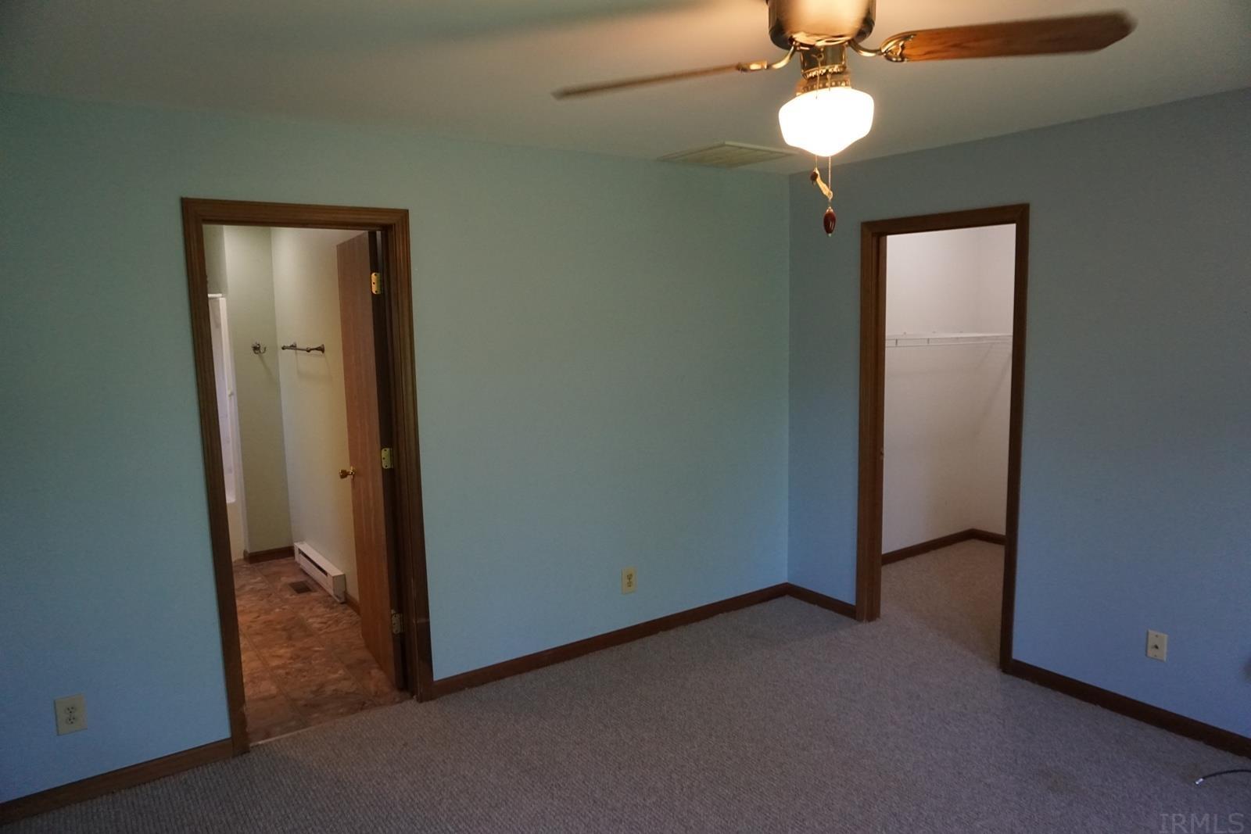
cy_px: 417
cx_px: 626
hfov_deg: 73.7
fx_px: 834
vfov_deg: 53.1
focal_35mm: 24
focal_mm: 16
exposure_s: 1/160
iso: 1600
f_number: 4
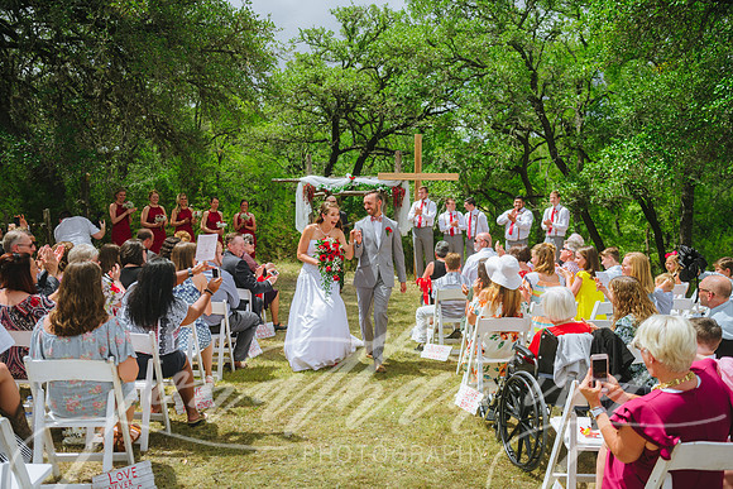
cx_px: 366
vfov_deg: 37.9
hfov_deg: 54.4
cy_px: 244
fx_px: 713
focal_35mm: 35
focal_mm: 35
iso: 160
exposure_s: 1/2500
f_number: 2.8
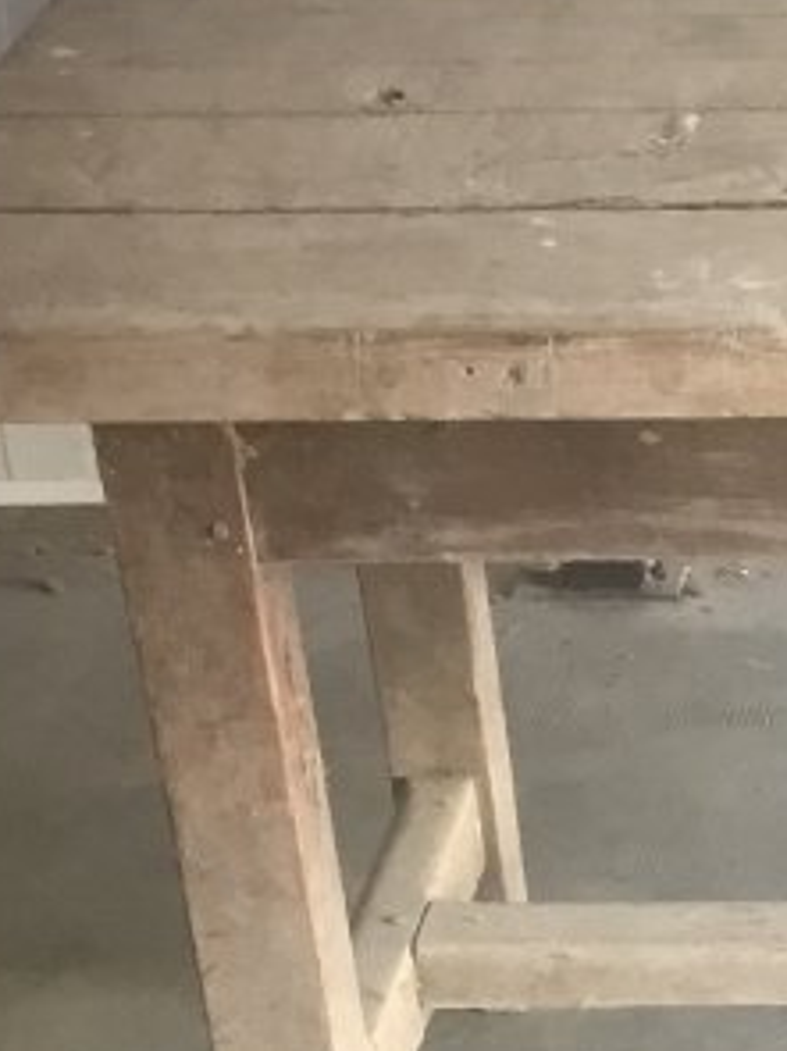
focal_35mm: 126
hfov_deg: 11.3
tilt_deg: -30.6
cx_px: 1211
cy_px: 1072
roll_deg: +0.5
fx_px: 3822
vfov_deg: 15.3
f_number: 2.4
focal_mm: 3.3
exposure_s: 1/33
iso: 64
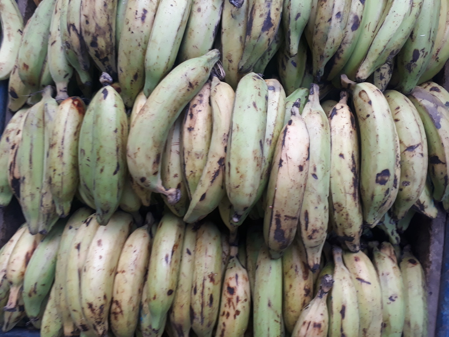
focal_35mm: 27
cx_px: 224
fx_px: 350
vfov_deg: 51.4
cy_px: 168
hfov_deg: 65.3
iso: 50
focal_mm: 3.6
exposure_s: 1/30
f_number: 1.9
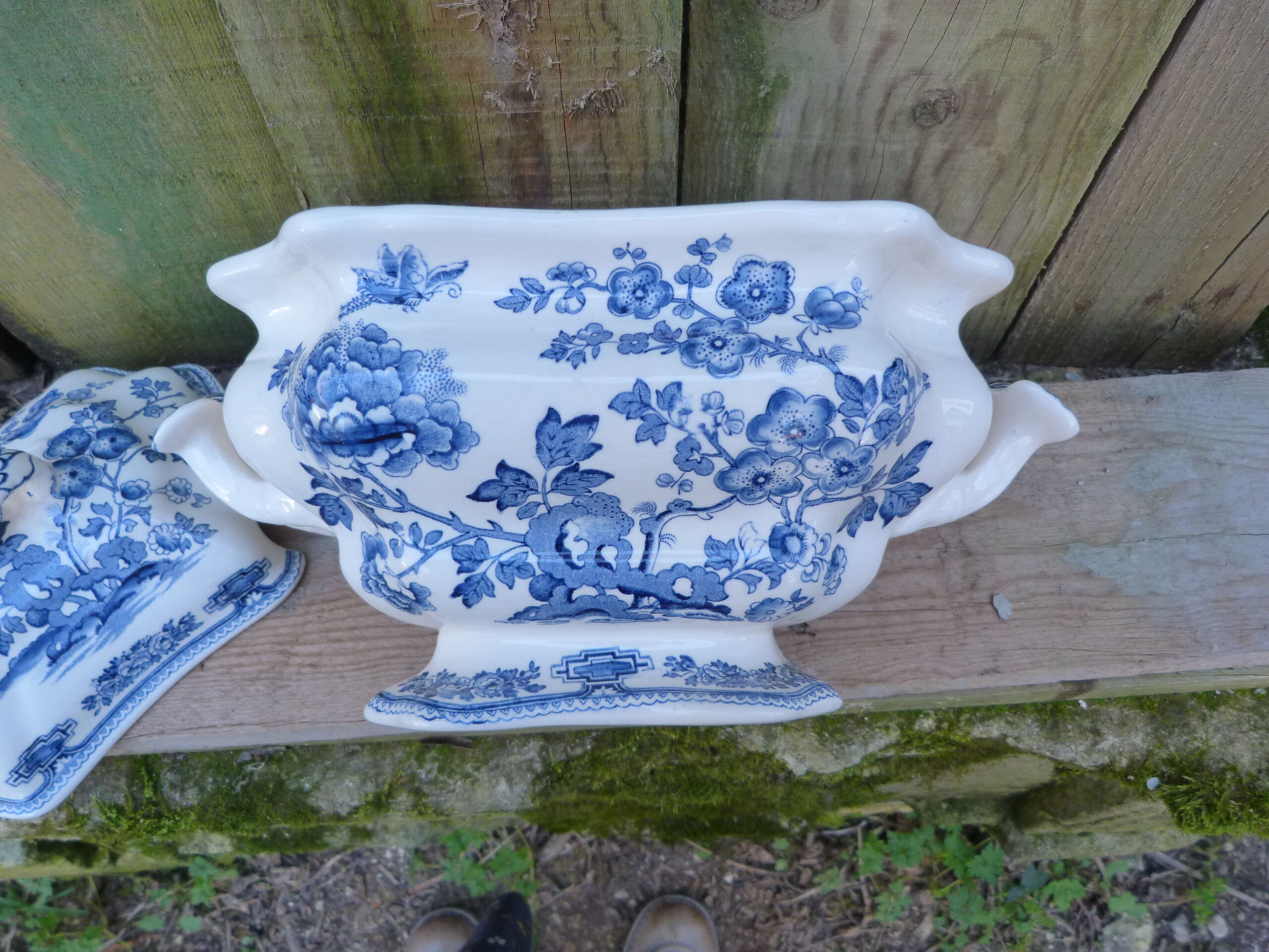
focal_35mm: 25
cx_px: 634
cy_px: 476
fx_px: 916
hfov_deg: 69.4
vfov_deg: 54.9
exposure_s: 1/60
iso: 160
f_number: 2.8
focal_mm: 4.5
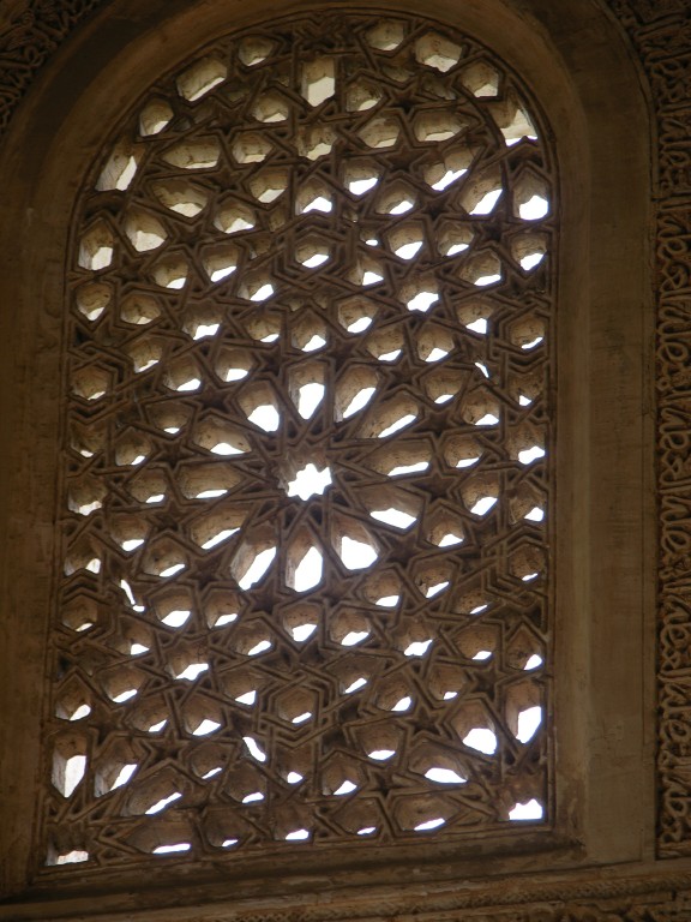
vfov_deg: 8.2
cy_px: 461
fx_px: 6388
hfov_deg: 6.2
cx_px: 346
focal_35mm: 240
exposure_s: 1/19.8
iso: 50
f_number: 4.2
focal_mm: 61.5
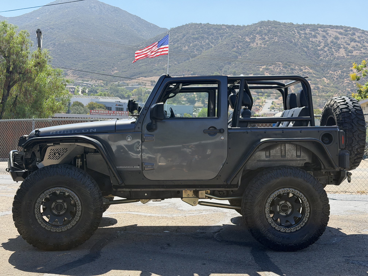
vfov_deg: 30.3
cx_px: 184
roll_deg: -2.3
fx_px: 510
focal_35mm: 48
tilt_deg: -5.9
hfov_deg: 39.7
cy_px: 138
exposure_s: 1/2273
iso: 80
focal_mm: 6.76
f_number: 1.78
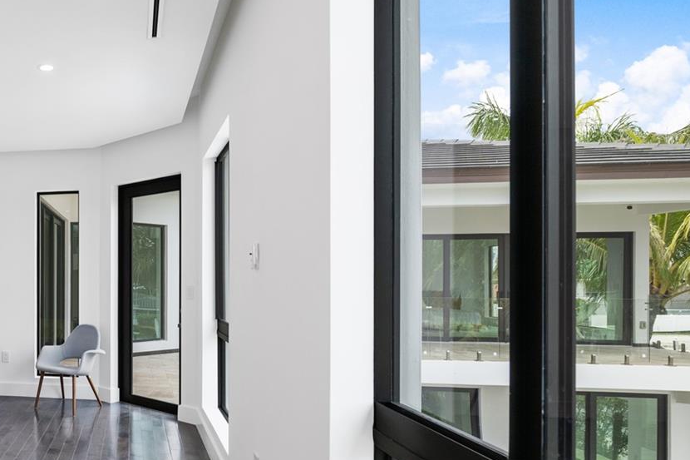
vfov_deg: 47.5
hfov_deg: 55.9
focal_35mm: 27
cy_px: 288
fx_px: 517
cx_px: 40
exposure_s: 1/100
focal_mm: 14
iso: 250
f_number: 6.3
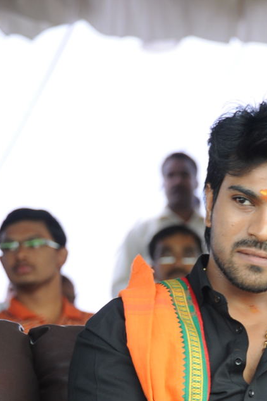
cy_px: 490
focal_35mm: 303
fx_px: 3374
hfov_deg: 4.5
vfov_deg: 6.8
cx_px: 278
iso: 640
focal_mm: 120
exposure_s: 1/125
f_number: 5.6
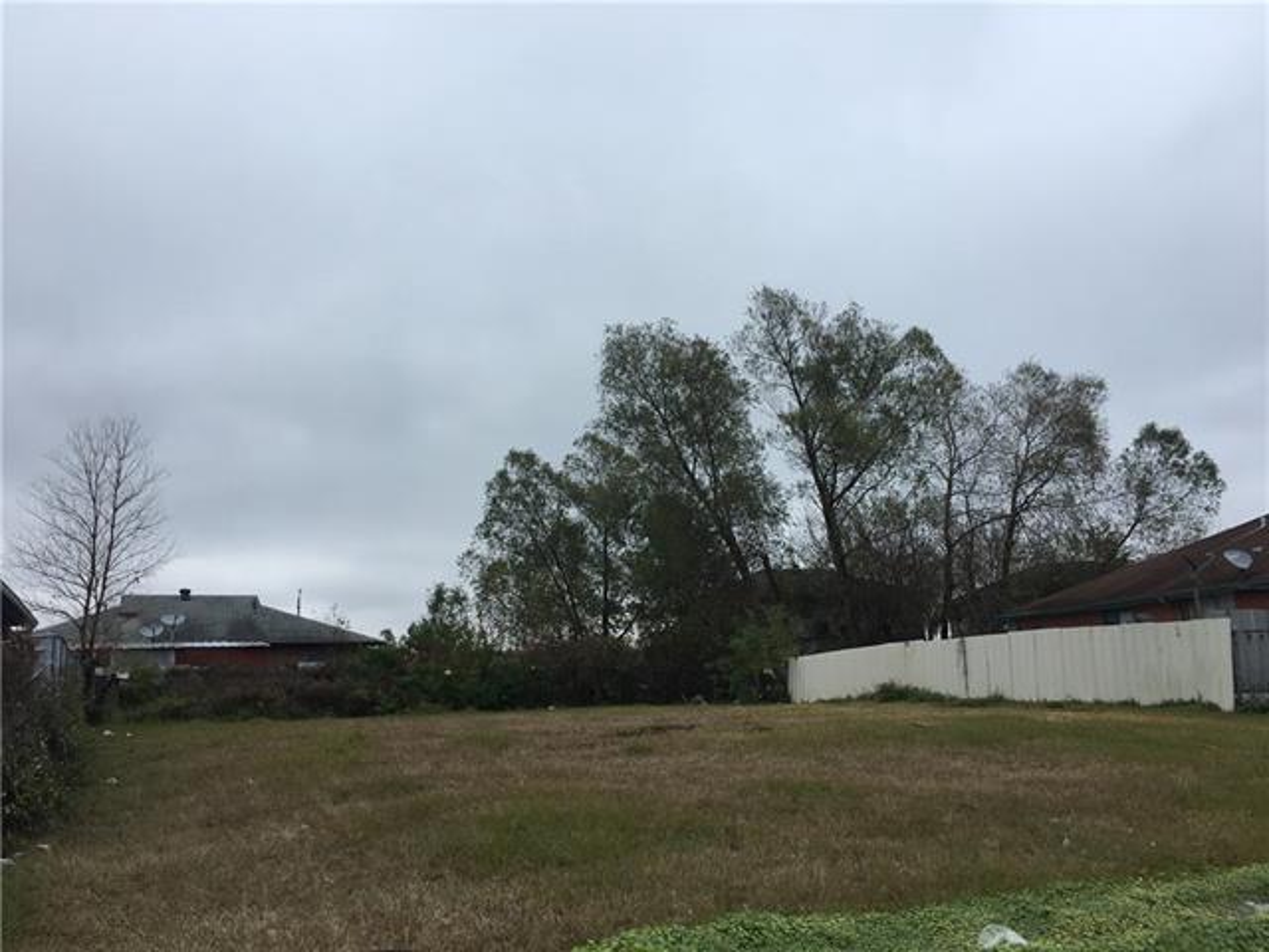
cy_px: 476
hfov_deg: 61.7
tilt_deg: +12.3
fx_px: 1063
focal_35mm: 29
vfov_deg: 48.2
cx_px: 634
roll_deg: -0.2
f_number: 2.2
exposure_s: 1/610
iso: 25
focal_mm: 4.15
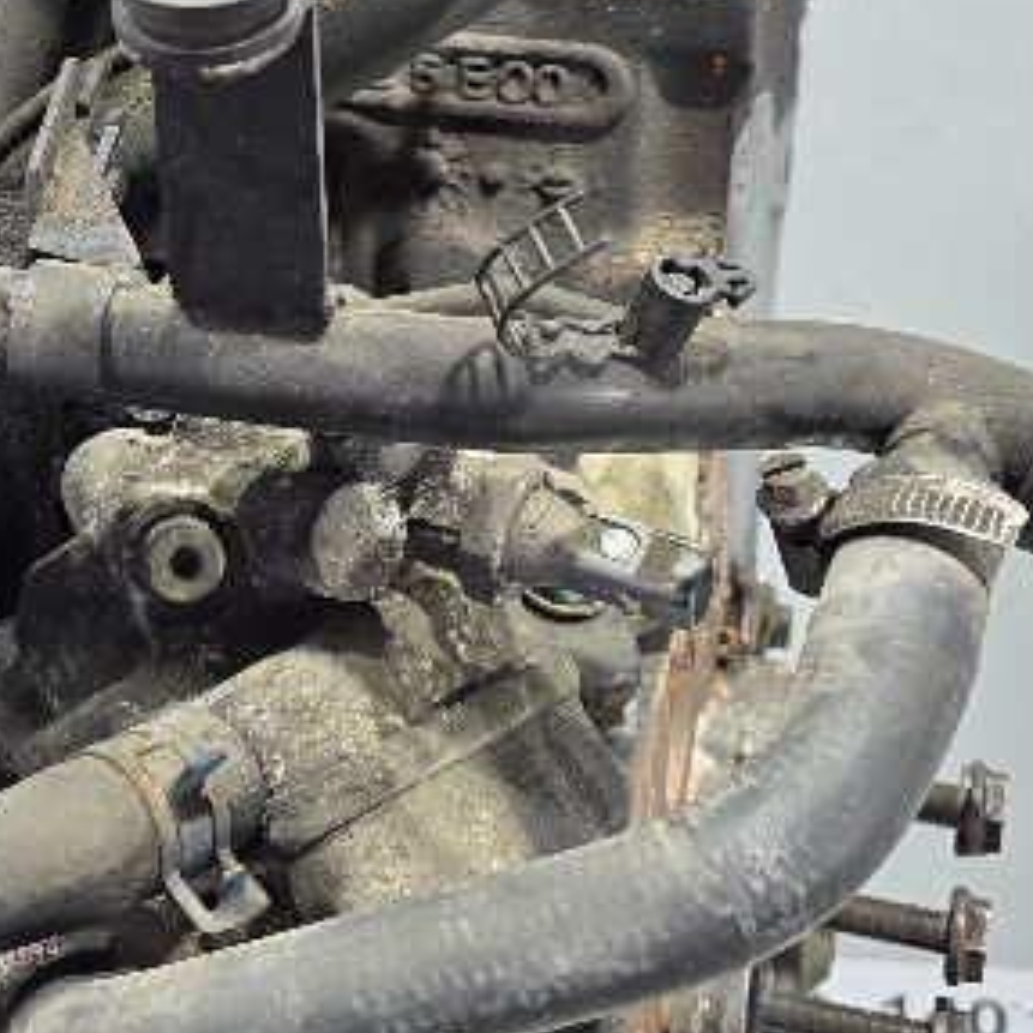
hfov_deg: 19.2
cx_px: -223
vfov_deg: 20.0
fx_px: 2870
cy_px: 76
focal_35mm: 85
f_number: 1.7
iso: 160
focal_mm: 6.3
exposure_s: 1/100
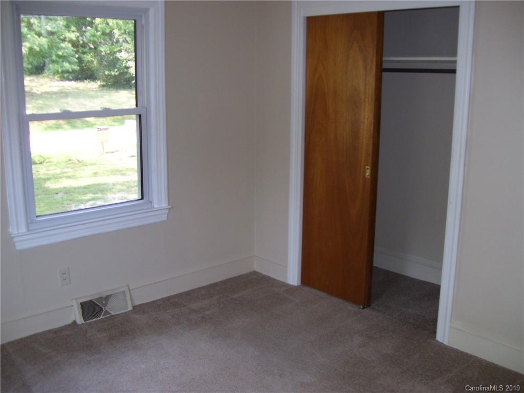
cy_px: 196
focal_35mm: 36
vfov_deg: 39.7
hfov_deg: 51.4
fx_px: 545
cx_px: 262
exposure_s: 1/60
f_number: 2.7
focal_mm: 6
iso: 80
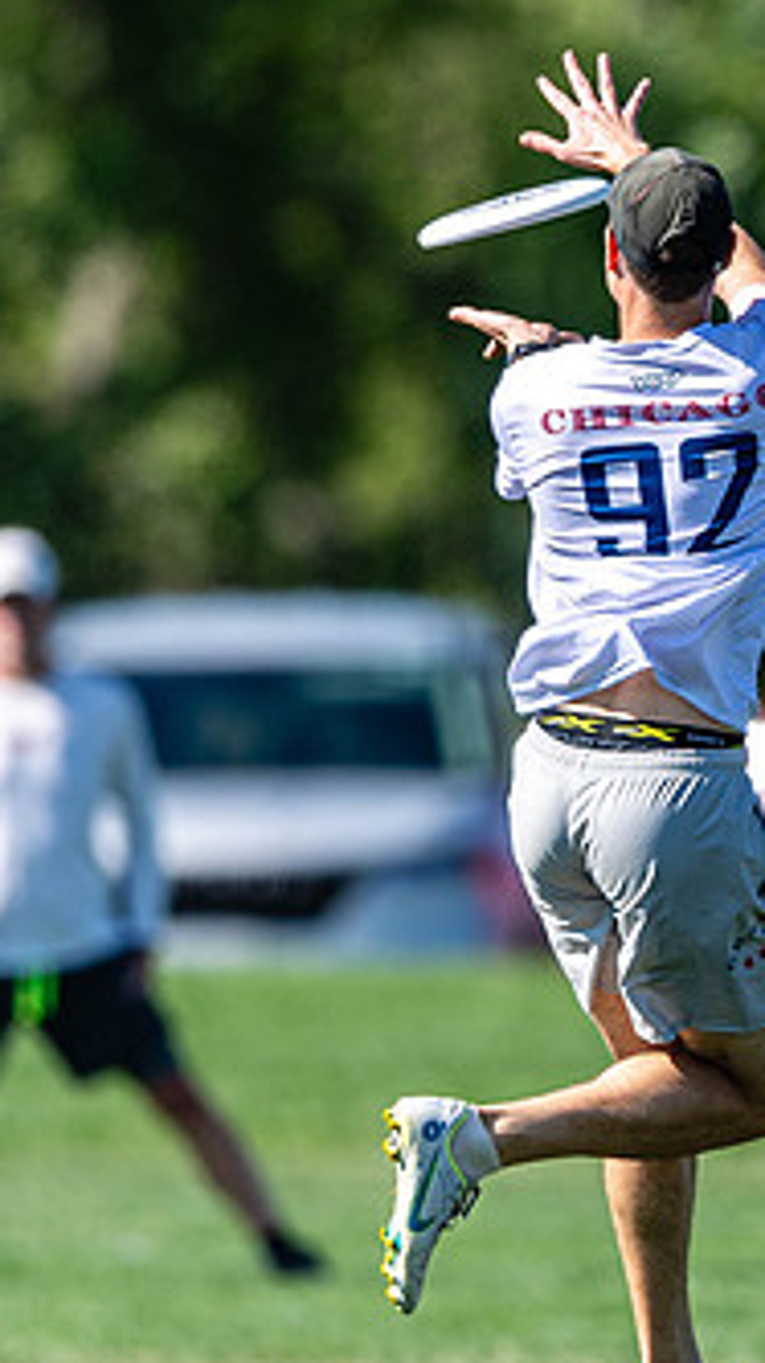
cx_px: 894
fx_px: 44015
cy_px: 646
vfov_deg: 1.8
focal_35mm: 1219
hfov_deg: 1.0
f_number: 2.8
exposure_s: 1/2000
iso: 100
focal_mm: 400
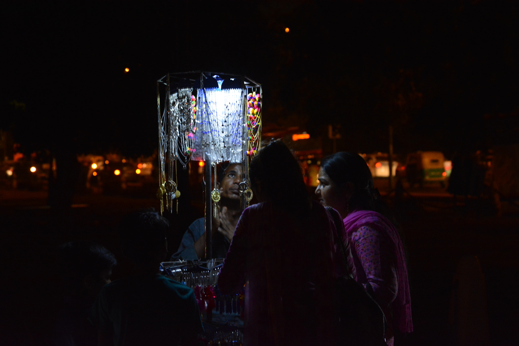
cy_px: 173
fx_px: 1514
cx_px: 260
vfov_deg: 13.0
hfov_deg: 19.5
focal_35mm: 105
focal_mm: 70
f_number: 5
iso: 2500
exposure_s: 1/125
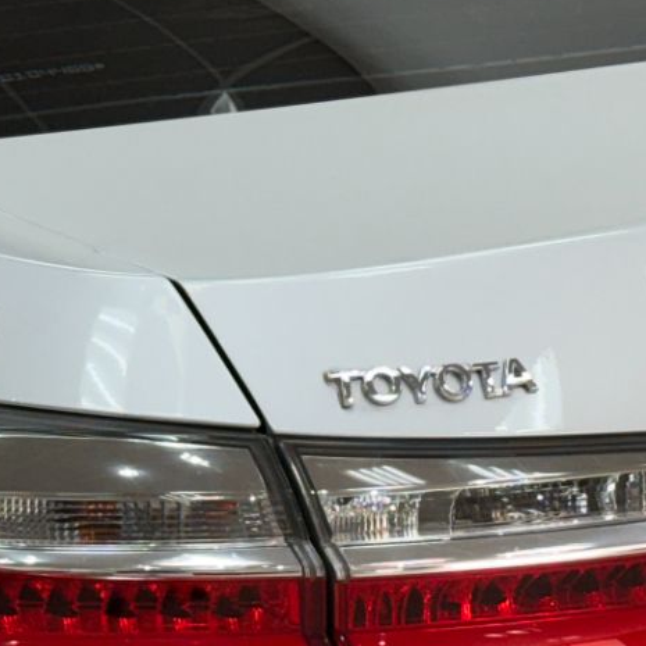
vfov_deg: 9.9
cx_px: 339
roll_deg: -0.4
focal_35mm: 175
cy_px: 713
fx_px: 3695
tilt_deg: -17.2
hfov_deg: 10.0
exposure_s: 1/120
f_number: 1.78
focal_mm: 6.76
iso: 64
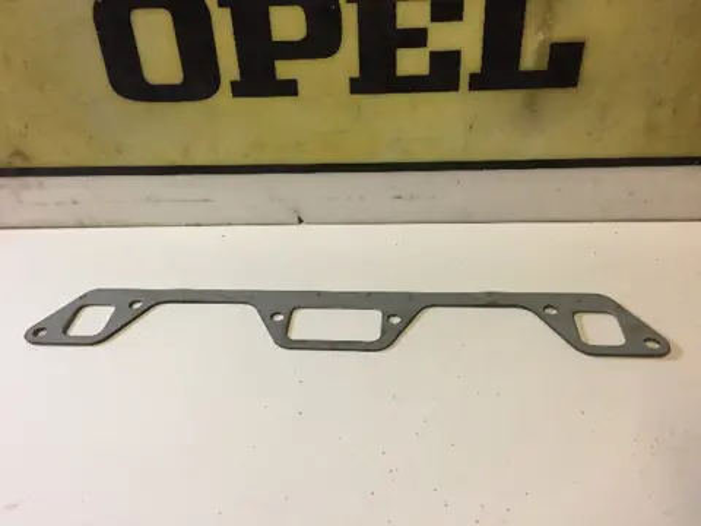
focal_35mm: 29
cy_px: 263
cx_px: 350
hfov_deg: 61.7
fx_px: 587
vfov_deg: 48.2
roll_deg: +2.1
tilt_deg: -39.0
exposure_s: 1/33
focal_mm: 4.15
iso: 250
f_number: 2.2
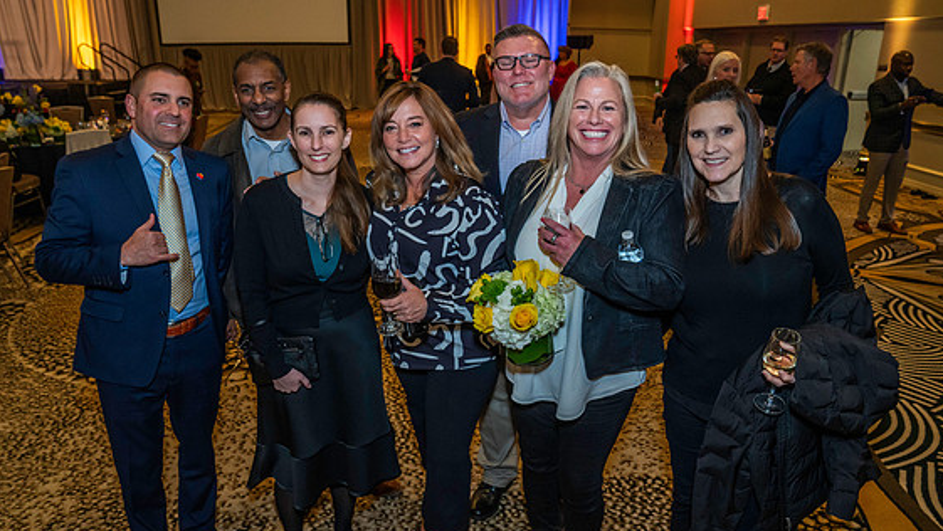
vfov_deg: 44.4
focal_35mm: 26
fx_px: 650
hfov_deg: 71.9
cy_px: 271
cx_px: 471
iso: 3200
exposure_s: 1/125
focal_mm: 24
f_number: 4.5
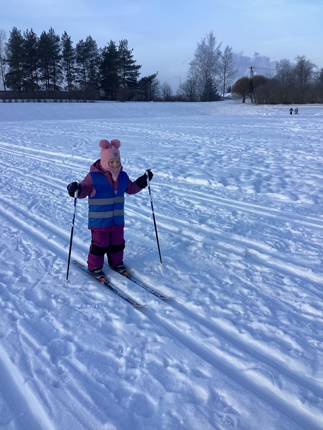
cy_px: 215
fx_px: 386
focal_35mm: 31
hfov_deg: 45.4
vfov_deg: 58.4
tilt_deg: -17.4
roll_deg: +0.7
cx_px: 162
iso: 25
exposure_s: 1/849
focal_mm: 3.3
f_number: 2.4
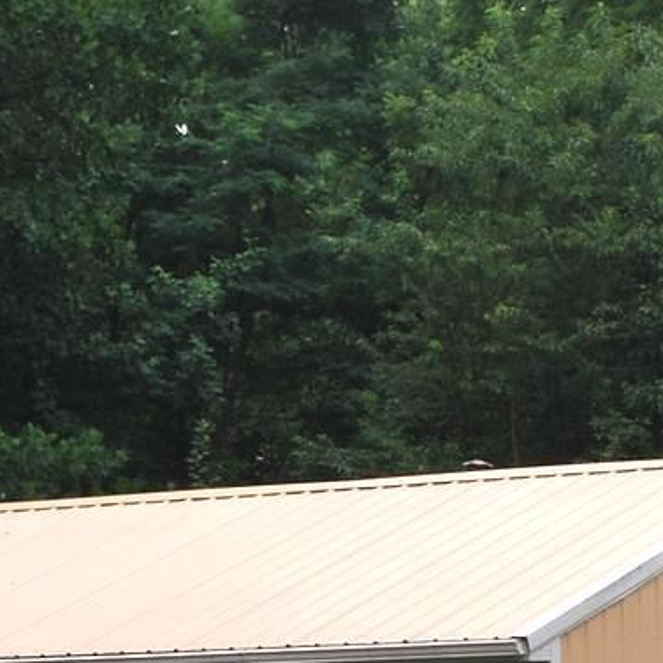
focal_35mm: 180
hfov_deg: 9.7
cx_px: 76
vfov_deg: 9.7
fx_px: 3900
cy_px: 614
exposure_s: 1/160
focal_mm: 26
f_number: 9
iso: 200
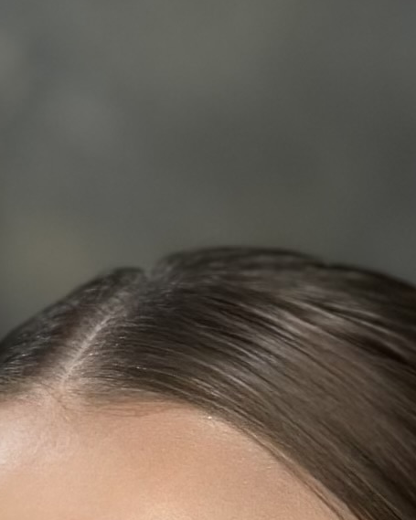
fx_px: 5111
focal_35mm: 332
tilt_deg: -3.5
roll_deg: +1.0
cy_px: 976
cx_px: -395
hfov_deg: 4.6
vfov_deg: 5.7
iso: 80
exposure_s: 1/100
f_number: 1.78
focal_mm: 6.86
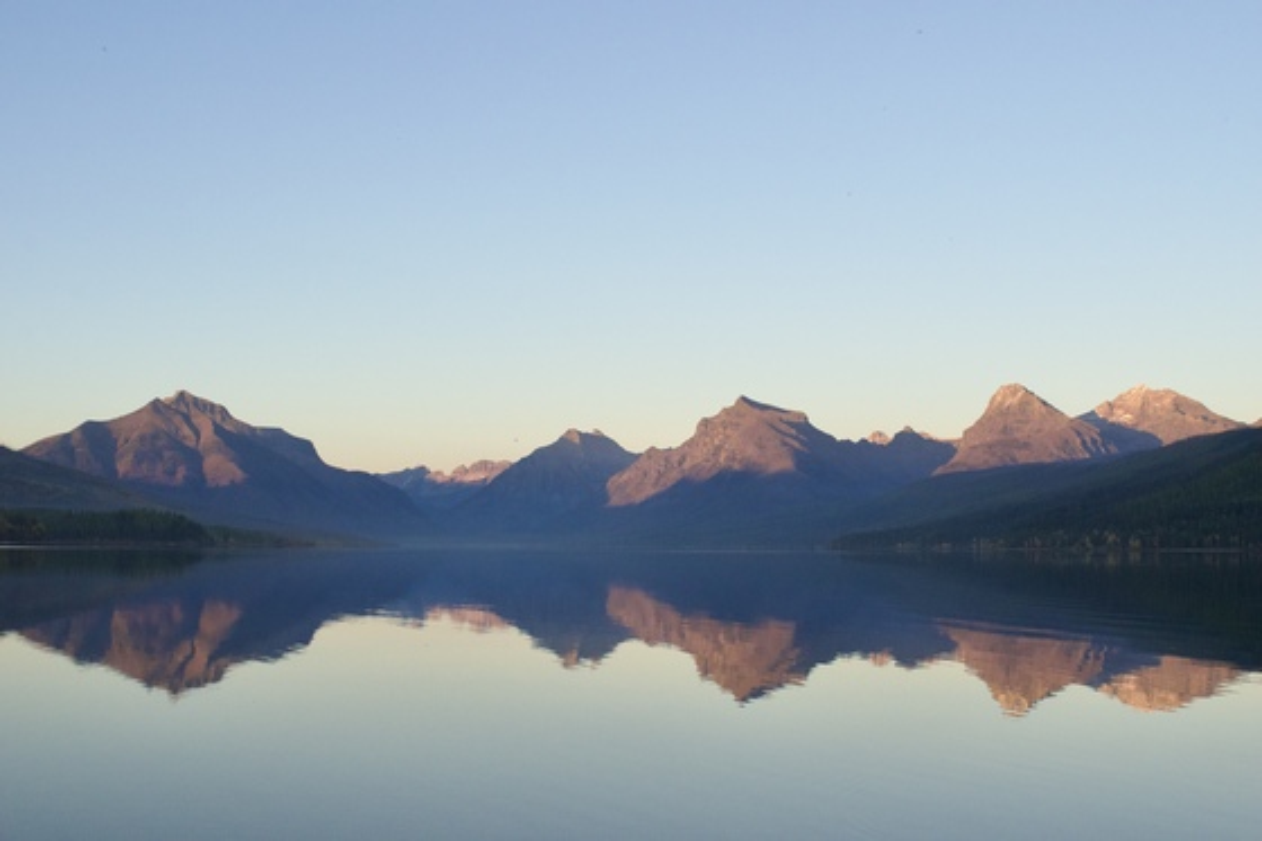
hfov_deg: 42.3
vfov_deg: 28.9
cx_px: 631
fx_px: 1630
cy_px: 420
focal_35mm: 46
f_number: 10
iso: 1600
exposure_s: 1/400
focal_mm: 31
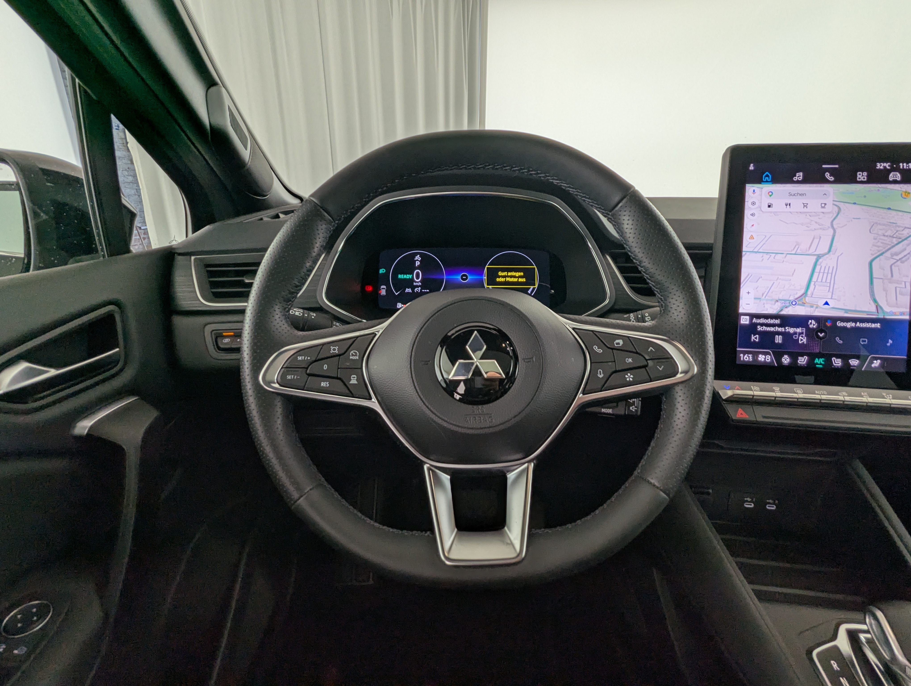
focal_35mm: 16
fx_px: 422
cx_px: 456
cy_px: 343
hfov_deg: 94.4
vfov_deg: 78.2
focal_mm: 2.35
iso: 63
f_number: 2.2
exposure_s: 1/115
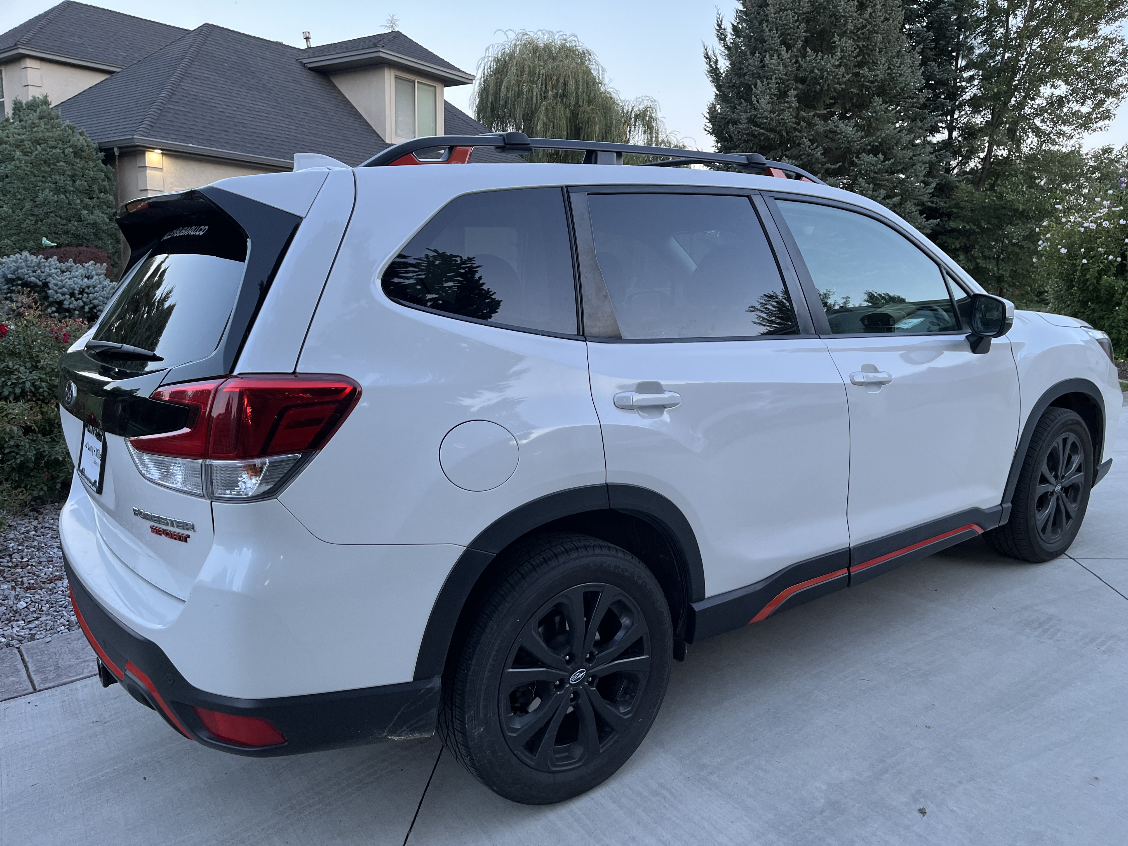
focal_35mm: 26
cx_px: 564
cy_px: 423
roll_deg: -0.7
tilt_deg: -10.8
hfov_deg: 67.3
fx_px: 847
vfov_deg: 53.1
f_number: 1.6
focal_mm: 5.1
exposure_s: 1/101
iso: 125
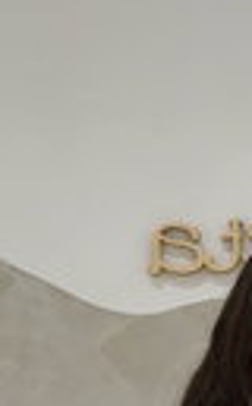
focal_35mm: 211
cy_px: 448
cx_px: 252
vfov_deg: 9.9
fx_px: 2332
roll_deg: +3.0
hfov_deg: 6.2
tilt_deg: -13.0
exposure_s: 1/50
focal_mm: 6.76
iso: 64
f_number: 1.78
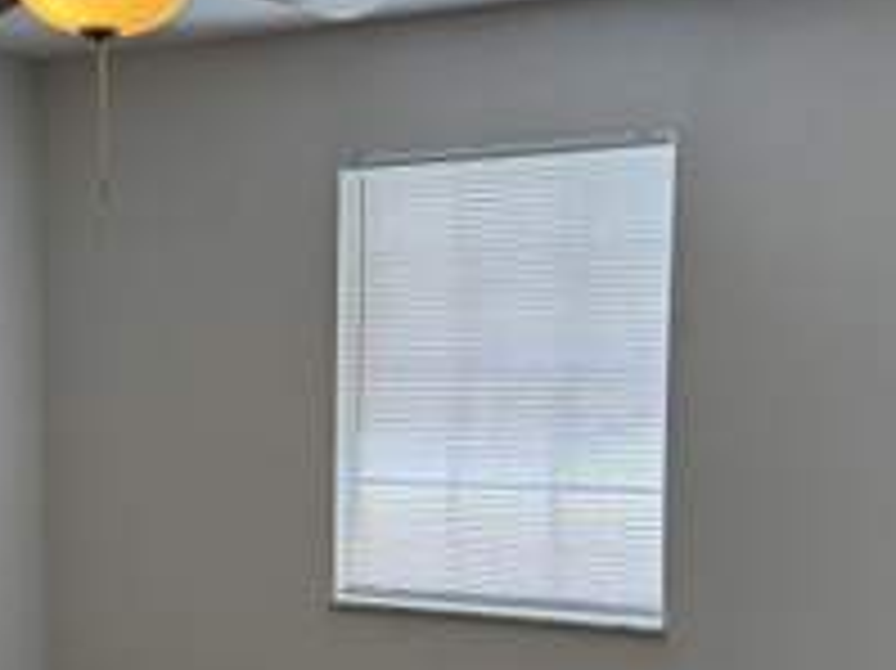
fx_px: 1500
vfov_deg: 25.0
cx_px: 194
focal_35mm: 58
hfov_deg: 32.4
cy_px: 483
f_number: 1.78
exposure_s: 1/136
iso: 100
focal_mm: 6.76
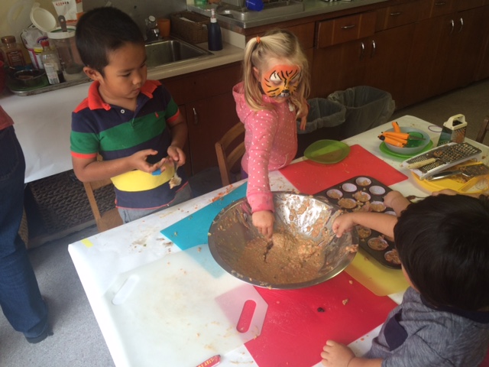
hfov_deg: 61.7
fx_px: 410
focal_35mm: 29
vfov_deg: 48.2
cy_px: 184
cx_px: 244
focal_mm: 4.15
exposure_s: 1/60
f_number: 2.2
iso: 40
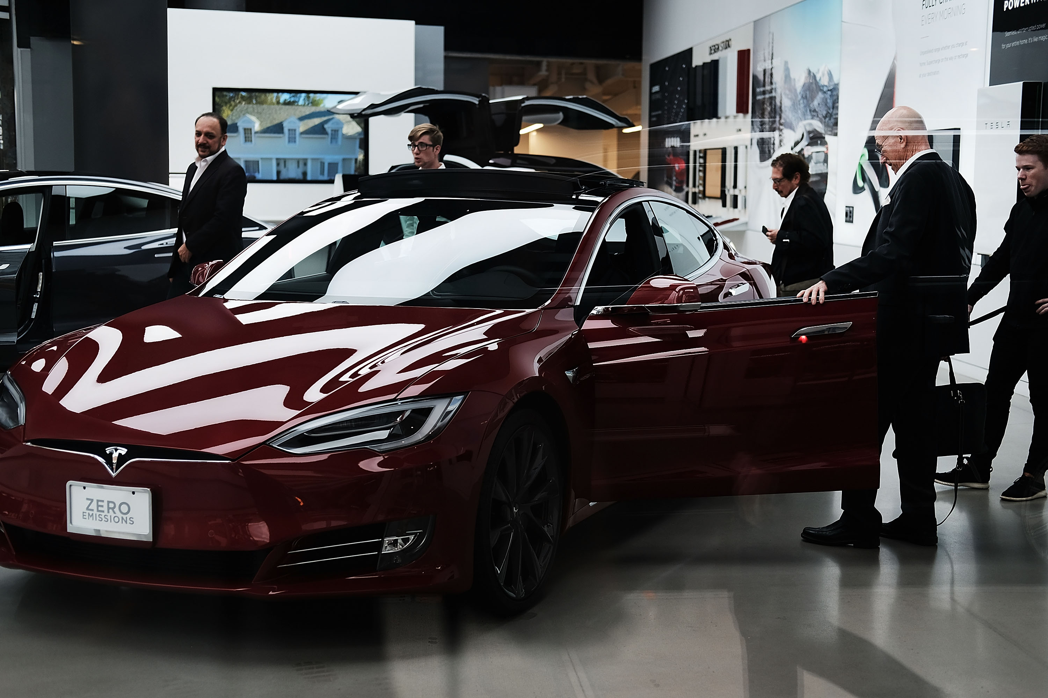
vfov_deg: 25.5
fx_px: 1543
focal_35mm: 53
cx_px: 524
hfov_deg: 37.5
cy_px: 349
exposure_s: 1/150
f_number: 2.5
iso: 200
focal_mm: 35
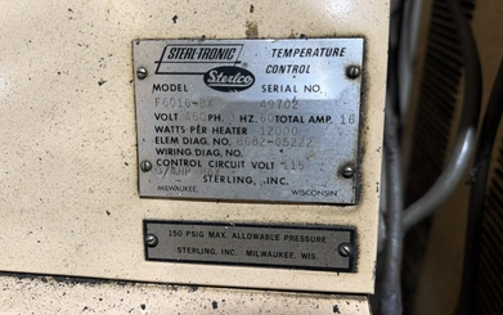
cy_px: 145
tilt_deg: -24.6
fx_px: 357
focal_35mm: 26
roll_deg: +3.2
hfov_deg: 70.4
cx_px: 253
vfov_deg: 47.6
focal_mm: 6.76
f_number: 1.78
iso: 200
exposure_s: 1/60
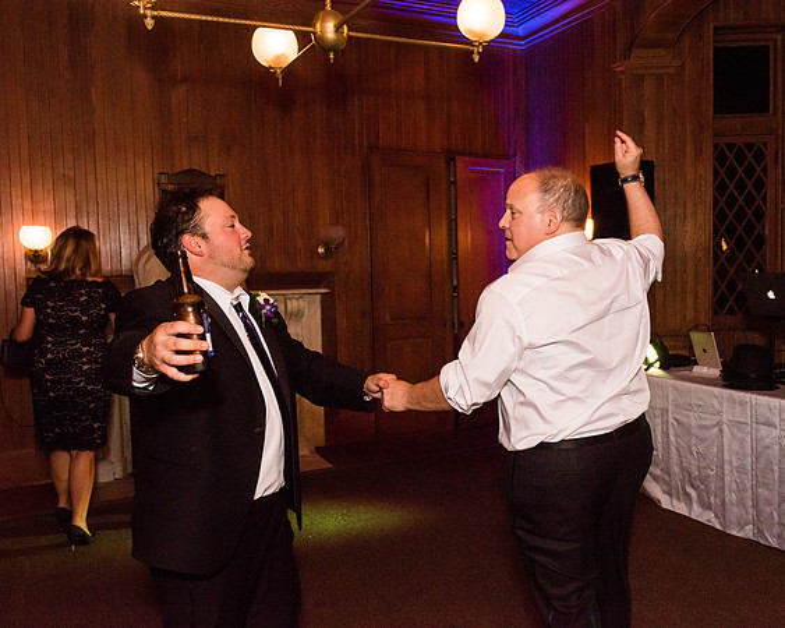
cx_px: 469
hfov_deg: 51.4
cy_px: 314
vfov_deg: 42.3
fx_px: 810
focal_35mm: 35
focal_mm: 31
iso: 2500
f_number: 9
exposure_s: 1/100
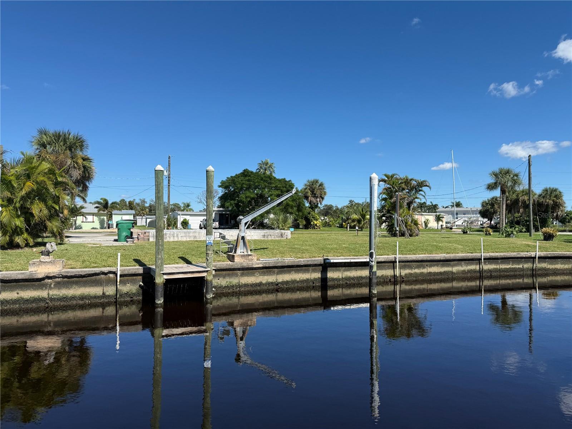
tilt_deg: +1.5
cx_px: 286
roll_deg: -0.8
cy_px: 214
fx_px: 397
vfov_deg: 56.8
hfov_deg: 71.6
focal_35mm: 24
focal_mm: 6.76
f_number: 1.78
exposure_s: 1/4975
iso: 80
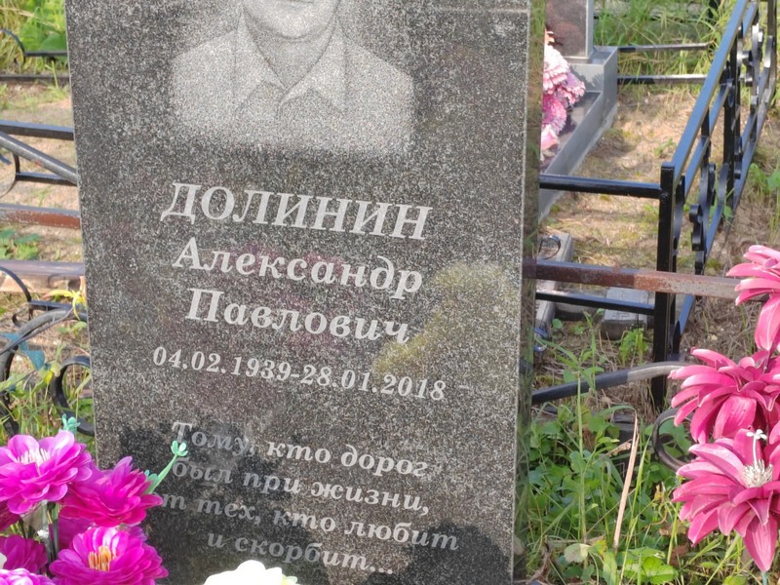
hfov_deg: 26.0
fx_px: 1690
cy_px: 292
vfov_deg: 19.6
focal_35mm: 75
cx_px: 390
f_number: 1.9
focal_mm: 5.52
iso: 100
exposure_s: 1/290
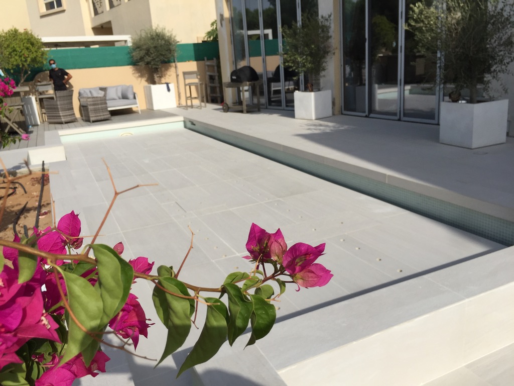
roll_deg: +2.6
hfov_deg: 61.7
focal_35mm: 29
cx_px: 257
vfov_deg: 48.2
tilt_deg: -15.6
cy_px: 193
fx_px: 431
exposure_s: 1/3597
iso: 32
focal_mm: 4.15
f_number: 2.2
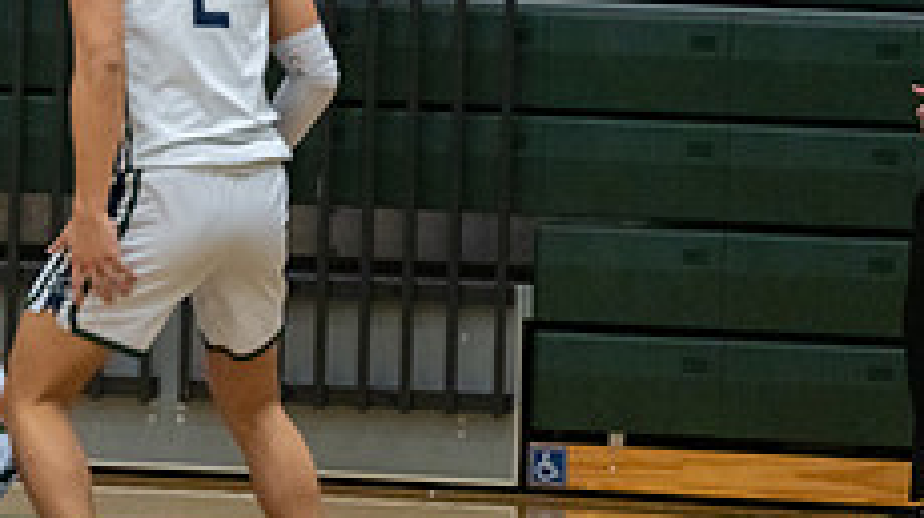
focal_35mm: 528
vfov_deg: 2.3
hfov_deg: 4.1
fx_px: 12927
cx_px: -177
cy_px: -191
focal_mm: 200
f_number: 2.8
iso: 6400
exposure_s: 1/1000
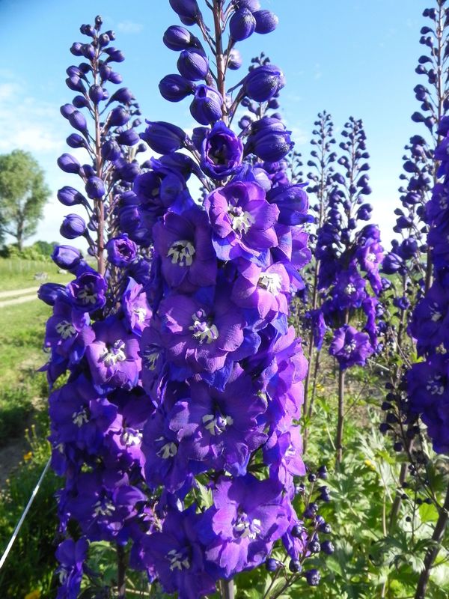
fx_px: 450
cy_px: 300
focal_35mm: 26
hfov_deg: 53.1
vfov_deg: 67.3
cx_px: 224
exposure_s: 1/284
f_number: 5.6
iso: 160
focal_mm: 4.6
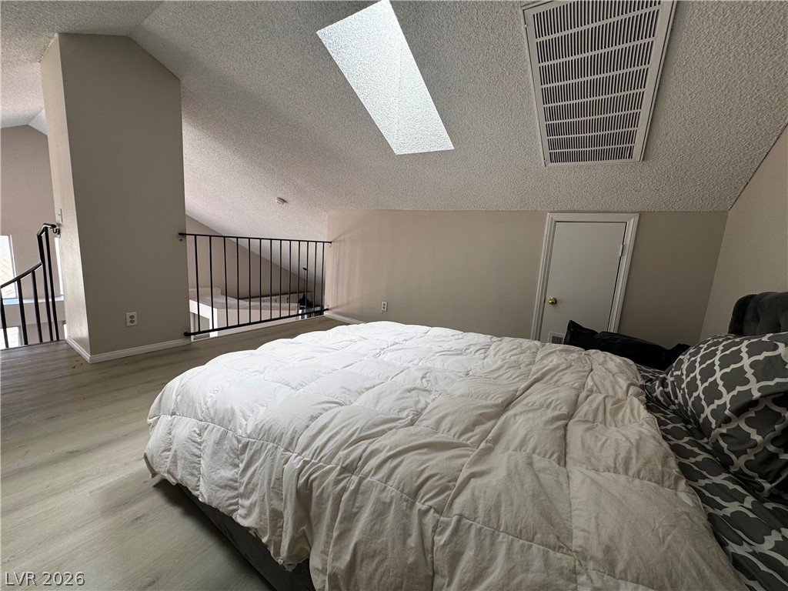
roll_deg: -3.8
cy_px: 296
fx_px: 319
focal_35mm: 14
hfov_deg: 102.1
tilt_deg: -10.1
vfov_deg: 85.7
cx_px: 394
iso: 40
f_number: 2.2
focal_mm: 2.22
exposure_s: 1/99
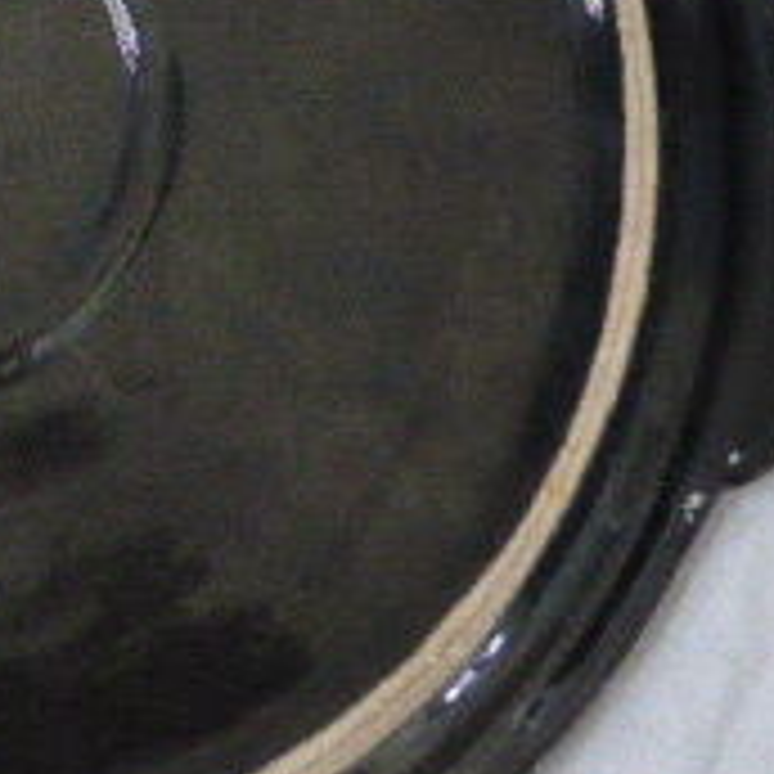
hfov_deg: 20.2
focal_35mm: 82
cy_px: 112
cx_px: -63
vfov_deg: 20.8
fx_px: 2074
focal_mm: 4.3
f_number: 3.3
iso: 1600
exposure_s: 1/200
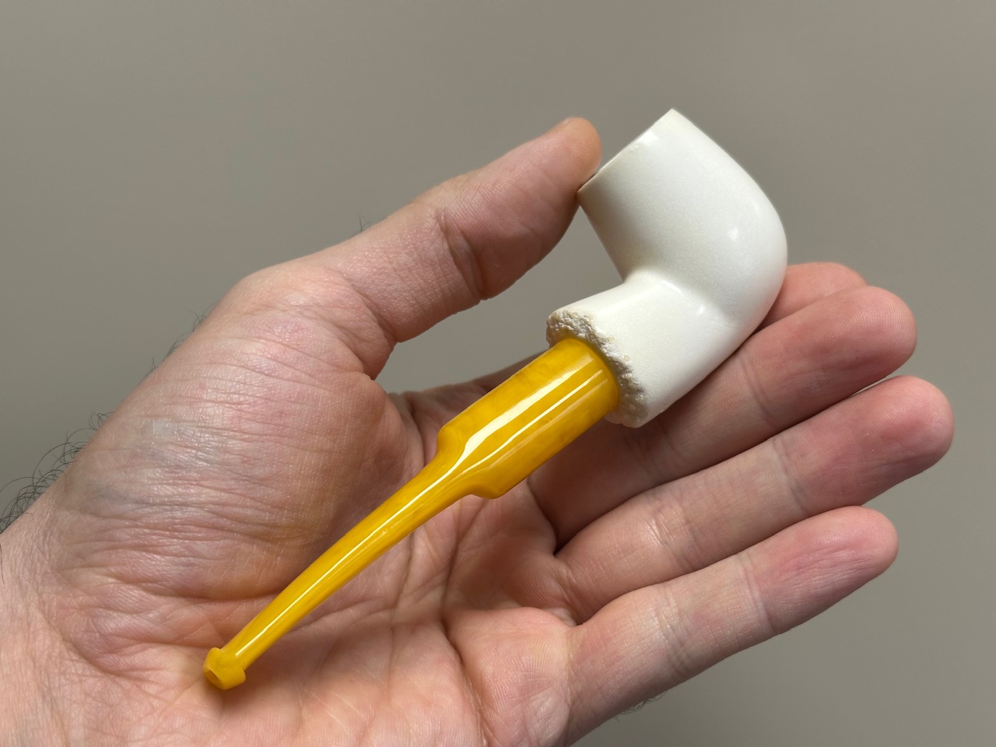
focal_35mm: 48
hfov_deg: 39.7
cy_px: 374
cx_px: 498
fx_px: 1381
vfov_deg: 30.3
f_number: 1.78
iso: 64
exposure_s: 1/121
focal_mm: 6.86
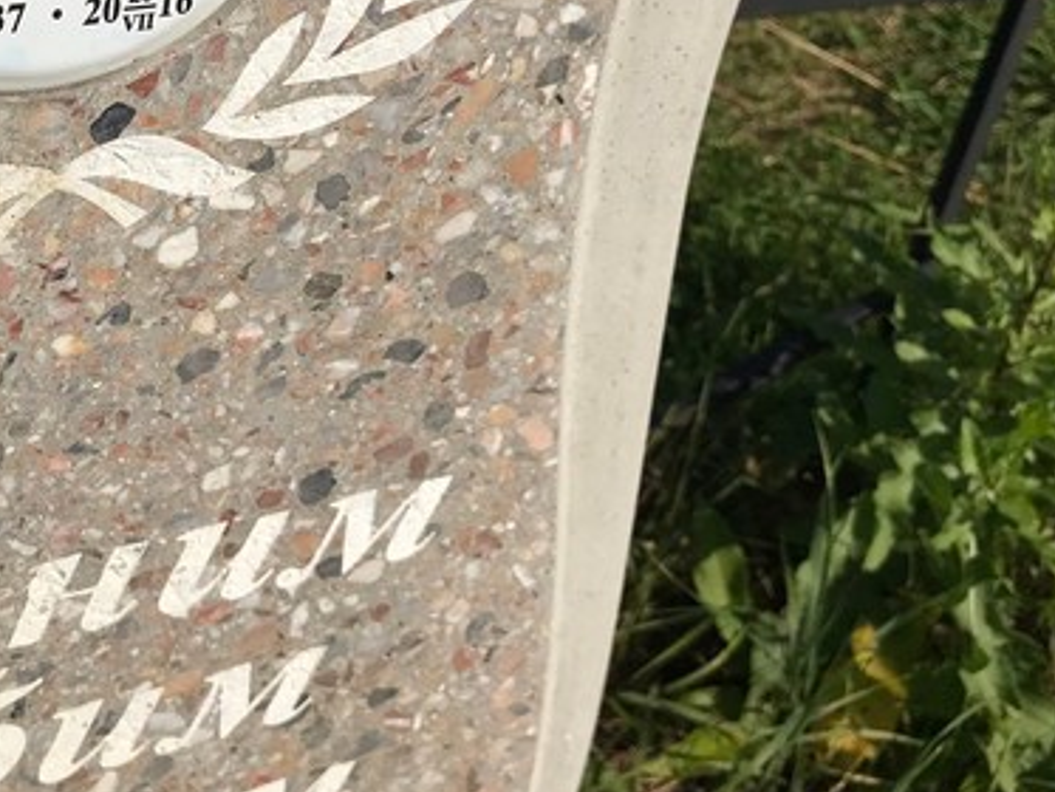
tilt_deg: -29.1
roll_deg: -7.6
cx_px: 218
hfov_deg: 31.4
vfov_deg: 23.5
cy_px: 25
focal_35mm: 60
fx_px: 1829
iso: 20
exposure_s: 1/8772
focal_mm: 3.99
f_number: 1.8
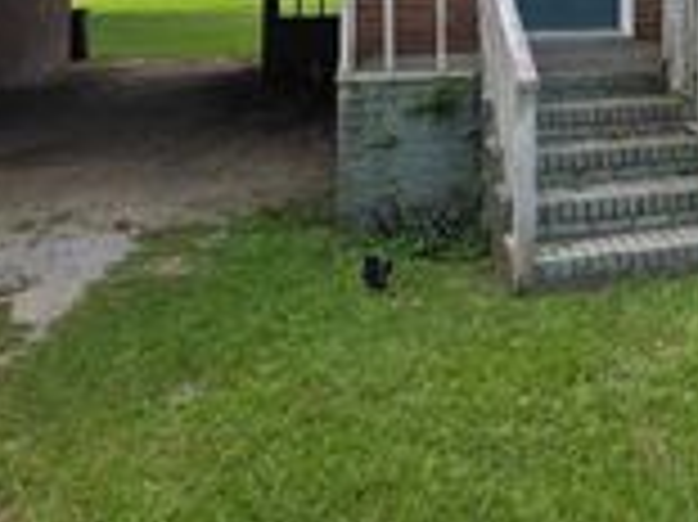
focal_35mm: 42
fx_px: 846
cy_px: -70
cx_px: 657
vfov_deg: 30.3
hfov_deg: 40.6
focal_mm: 2.2
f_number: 1.9
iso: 50
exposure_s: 1/2000
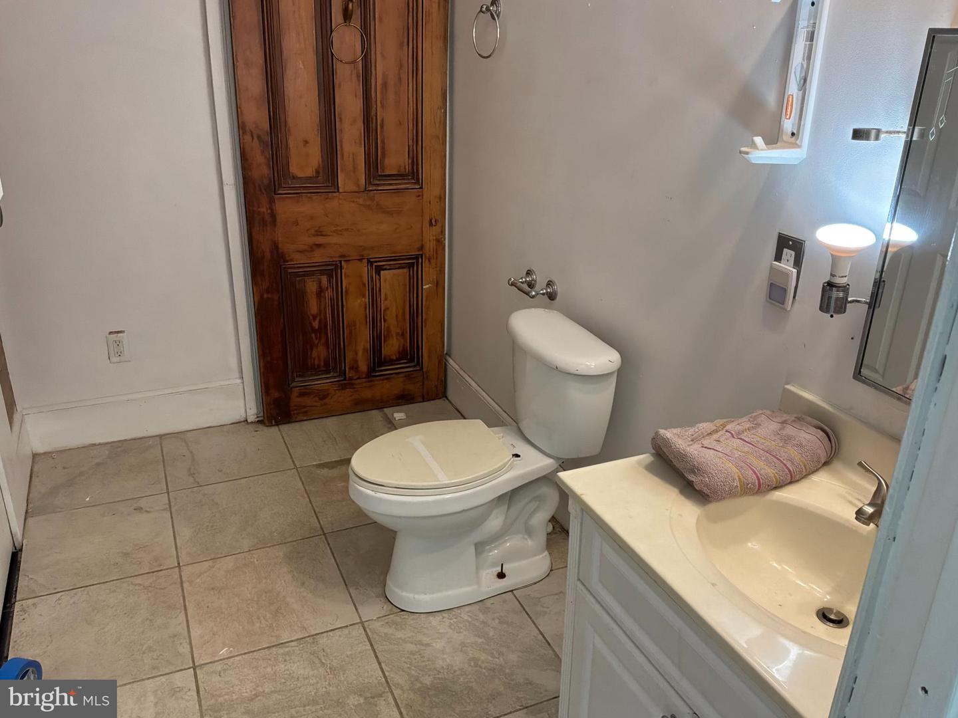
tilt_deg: -22.7
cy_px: 359
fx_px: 775
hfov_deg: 63.4
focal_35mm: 28
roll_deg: -1.0
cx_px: 479
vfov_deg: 49.7
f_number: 1.8
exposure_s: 1/60
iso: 80
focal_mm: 3
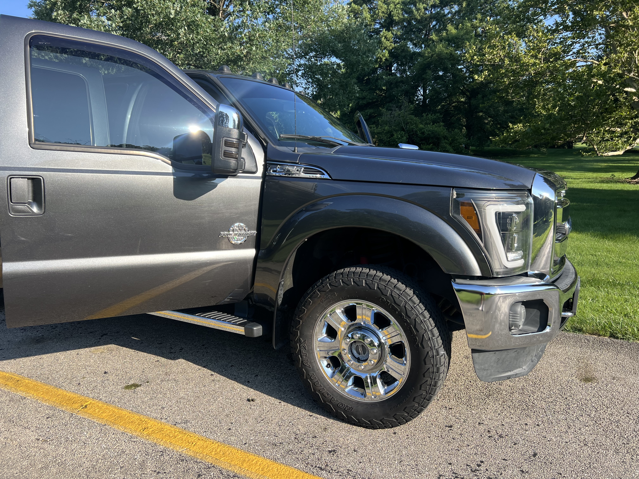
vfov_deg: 53.1
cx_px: 320
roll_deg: +1.3
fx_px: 480
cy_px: 240
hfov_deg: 67.3
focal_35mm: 26
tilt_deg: -10.6
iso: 50
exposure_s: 1/1361
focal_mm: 5.7
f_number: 1.5
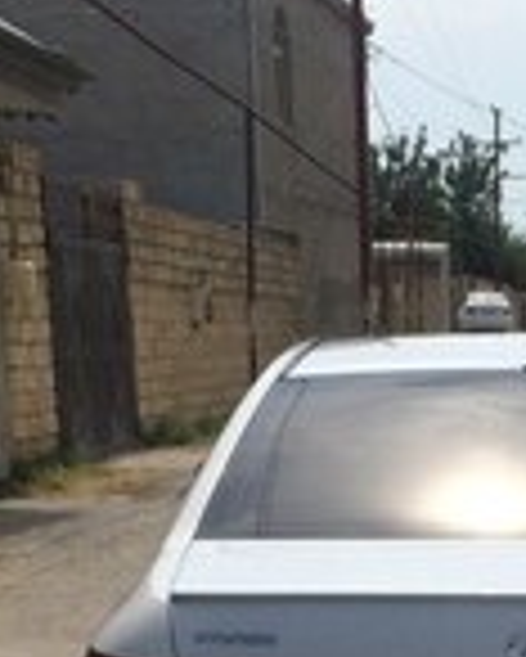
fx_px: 1866
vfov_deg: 18.9
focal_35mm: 96
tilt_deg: -14.2
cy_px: 788
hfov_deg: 15.5
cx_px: 616
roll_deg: +0.2
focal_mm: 4.15
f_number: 2.2
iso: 40
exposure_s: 1/4566
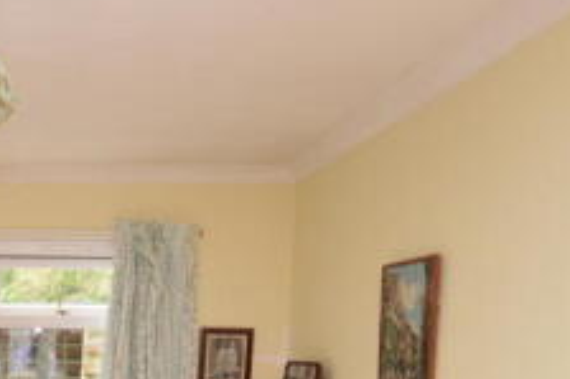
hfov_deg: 39.0
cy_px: 453
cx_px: -10
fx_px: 696
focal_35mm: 44
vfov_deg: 27.0
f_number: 5
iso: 400
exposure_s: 1/100
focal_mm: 10
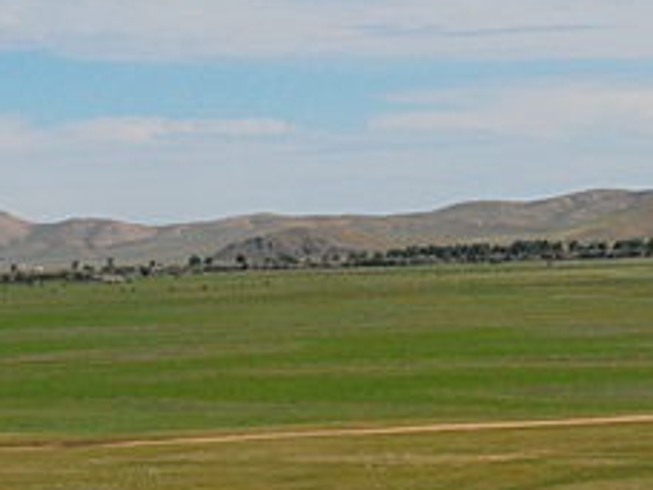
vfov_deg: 10.4
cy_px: 246
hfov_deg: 13.7
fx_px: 2679
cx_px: 616
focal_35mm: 142
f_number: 5.6
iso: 400
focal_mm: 28
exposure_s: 1/2500
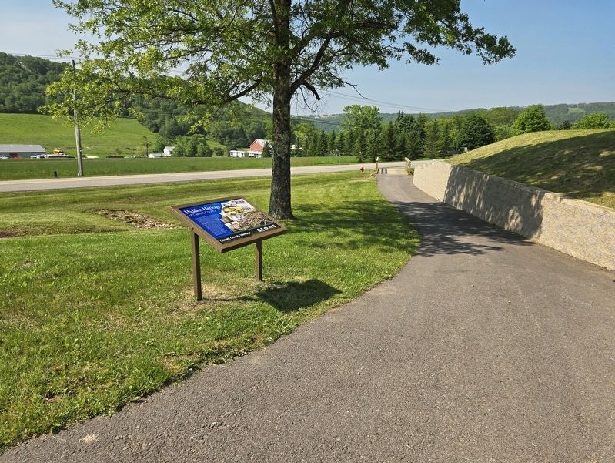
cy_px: 232
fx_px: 409
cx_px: 308
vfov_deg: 59.0
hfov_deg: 73.9
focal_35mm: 23
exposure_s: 1/1824
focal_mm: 5.4
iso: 25
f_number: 1.8
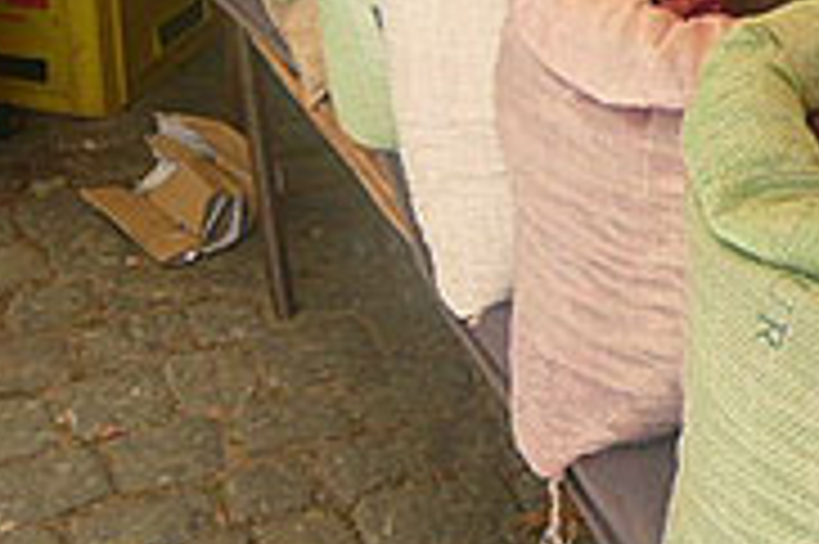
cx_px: 976
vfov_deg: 12.3
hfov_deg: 18.0
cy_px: -148
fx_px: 2455
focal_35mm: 108
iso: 100
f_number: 3.4
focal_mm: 4.9
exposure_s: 1/60
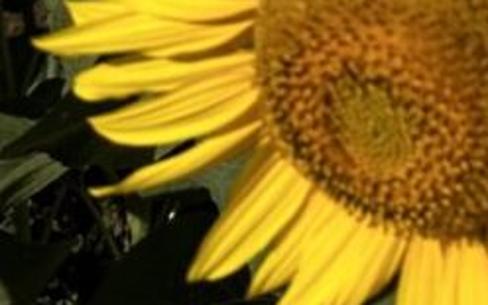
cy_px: -449
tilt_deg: -7.3
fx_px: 1396
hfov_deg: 16.4
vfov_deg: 10.5
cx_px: 897
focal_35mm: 105
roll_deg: -0.2
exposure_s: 1/7576
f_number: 1.78
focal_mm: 6.86
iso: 80
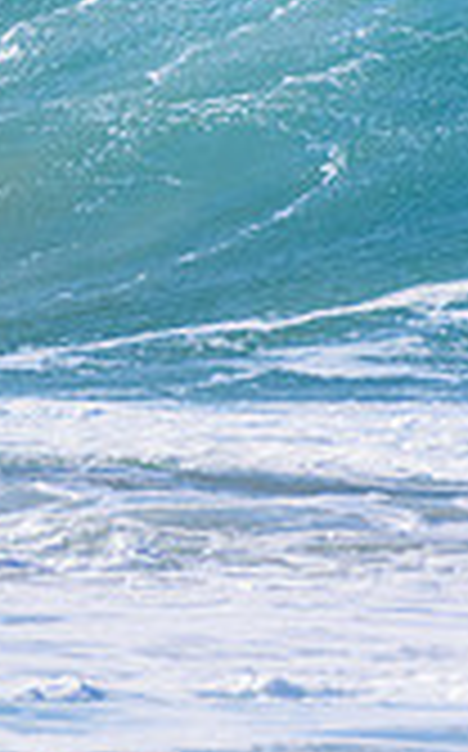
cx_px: -675
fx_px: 54404
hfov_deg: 0.5
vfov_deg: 0.8
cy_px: 34
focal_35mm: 2659
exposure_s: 1/2000
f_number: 5.6
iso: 280
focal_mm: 500
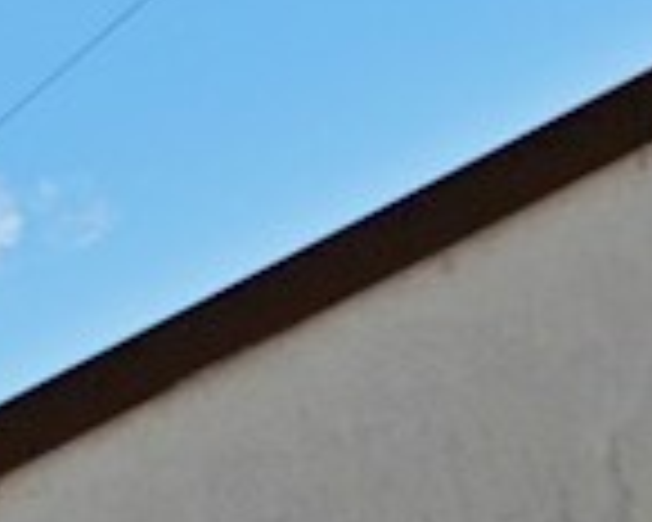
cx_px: -1470
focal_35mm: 419
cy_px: 108
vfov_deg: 3.7
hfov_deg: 4.4
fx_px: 8085
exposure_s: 1/320
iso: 100
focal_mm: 36
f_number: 9
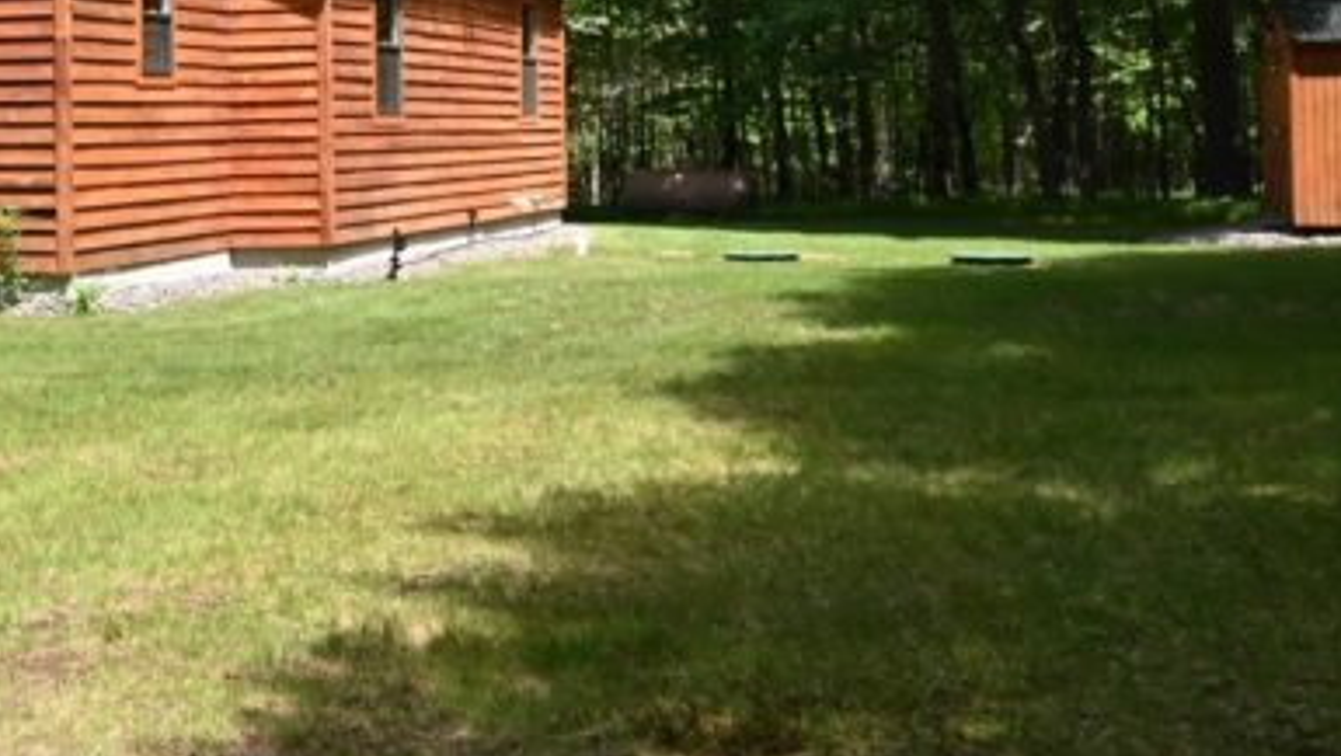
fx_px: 2206
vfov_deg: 19.0
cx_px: 104
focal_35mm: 62
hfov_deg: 32.0
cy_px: 38
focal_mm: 13
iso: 100
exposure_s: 1/250
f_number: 5.6
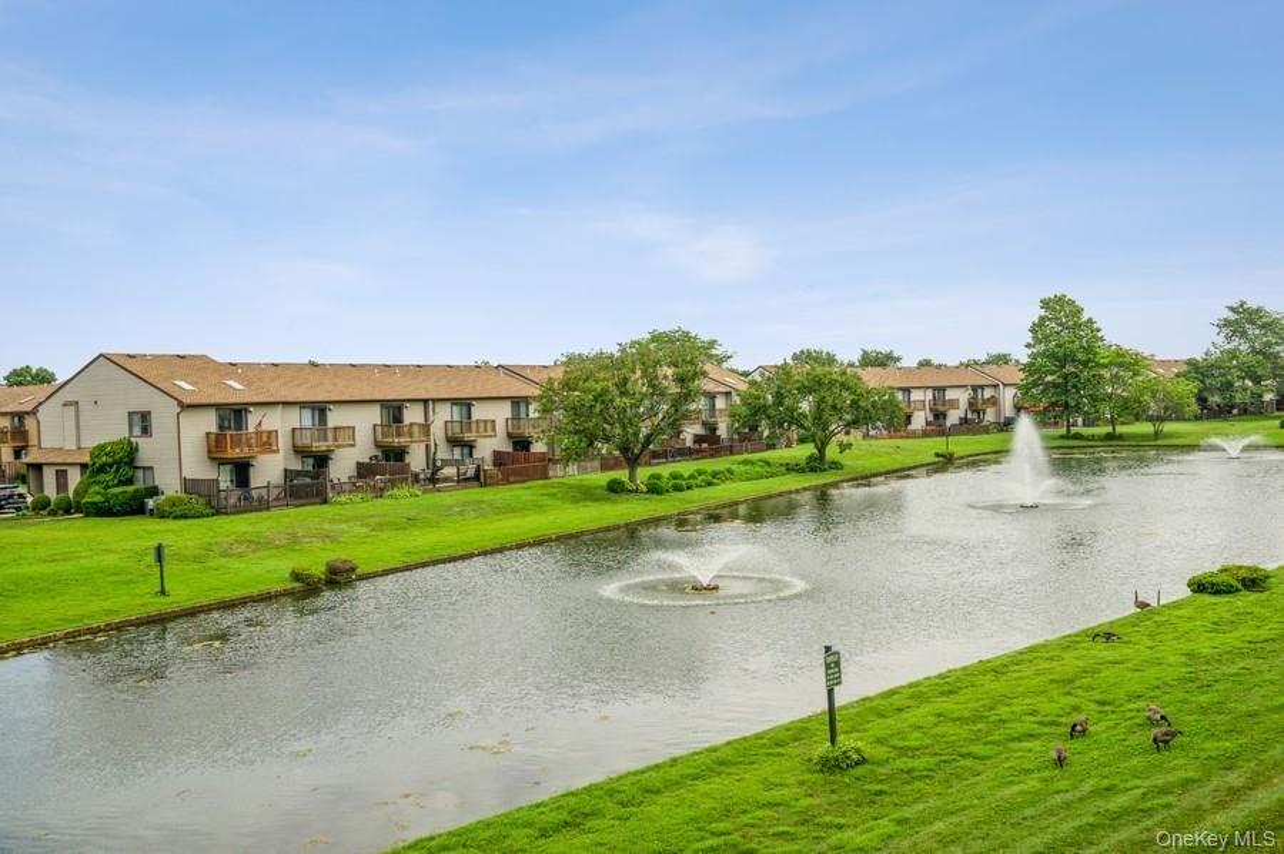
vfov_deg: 41.1
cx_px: 642
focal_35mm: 32
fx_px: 1141
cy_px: 427
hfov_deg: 58.7
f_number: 8
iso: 200
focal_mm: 21.5
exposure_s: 1/640
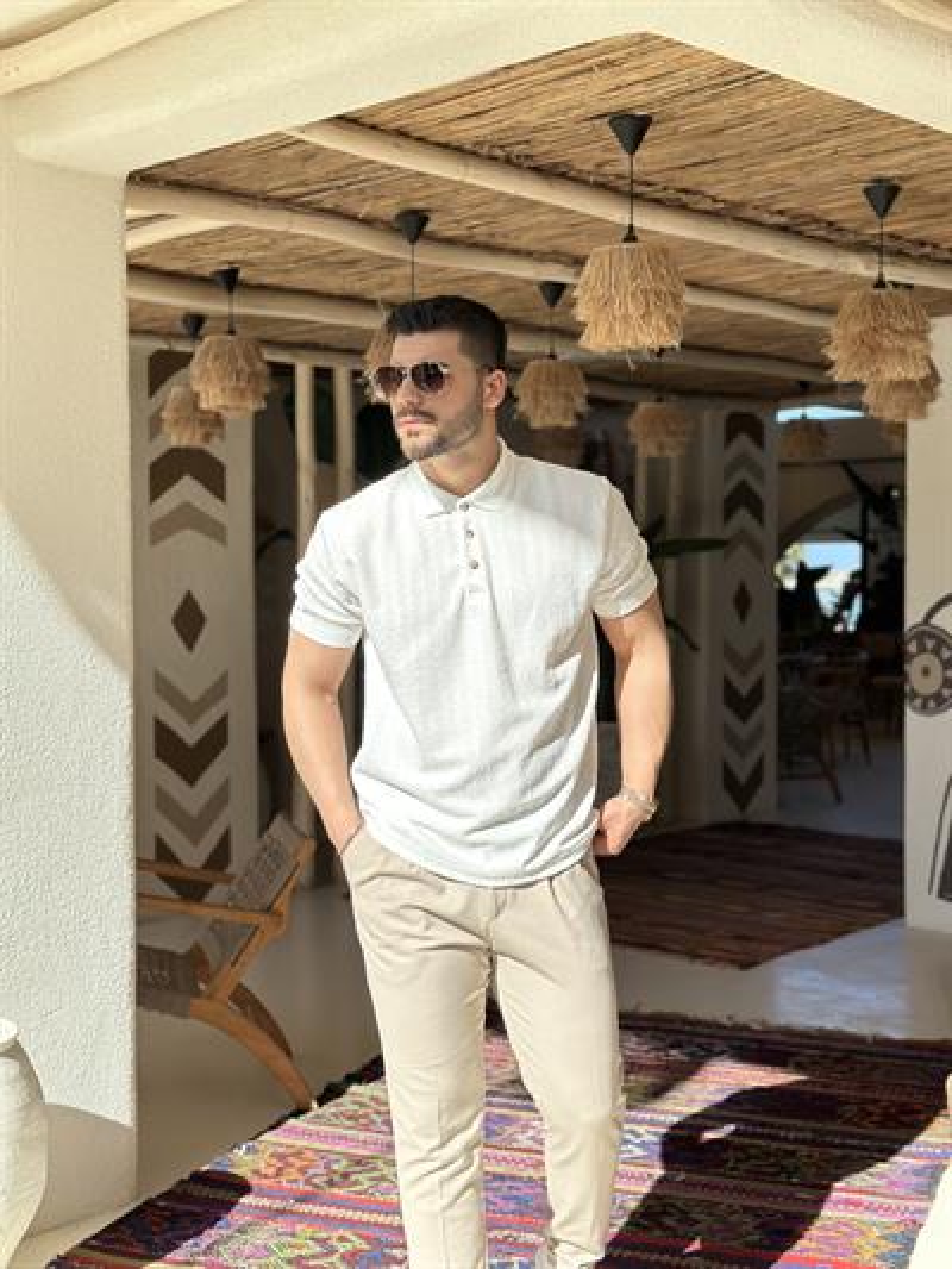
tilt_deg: -1.4
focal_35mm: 48
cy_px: 634
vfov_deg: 39.6
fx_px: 1759
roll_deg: -0.2
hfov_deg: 30.3
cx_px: 476
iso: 80
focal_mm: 6.86
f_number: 1.78
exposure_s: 1/2597
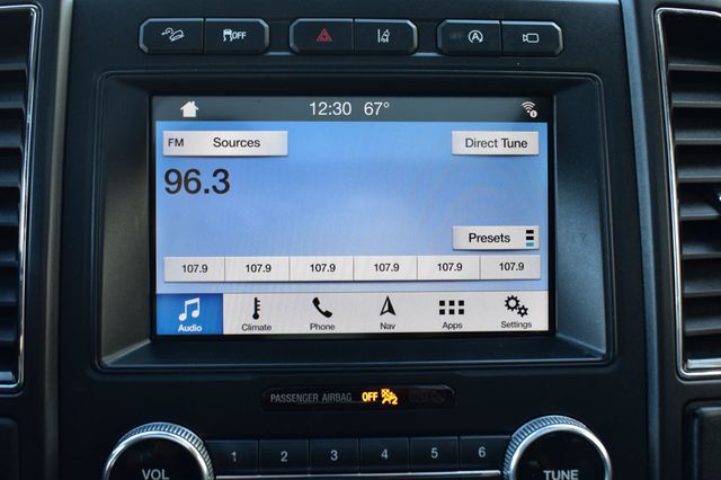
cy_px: 240
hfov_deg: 46.4
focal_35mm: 42
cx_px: 360
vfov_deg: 31.9
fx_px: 841
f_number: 7.1
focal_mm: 28
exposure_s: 1/30
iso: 400
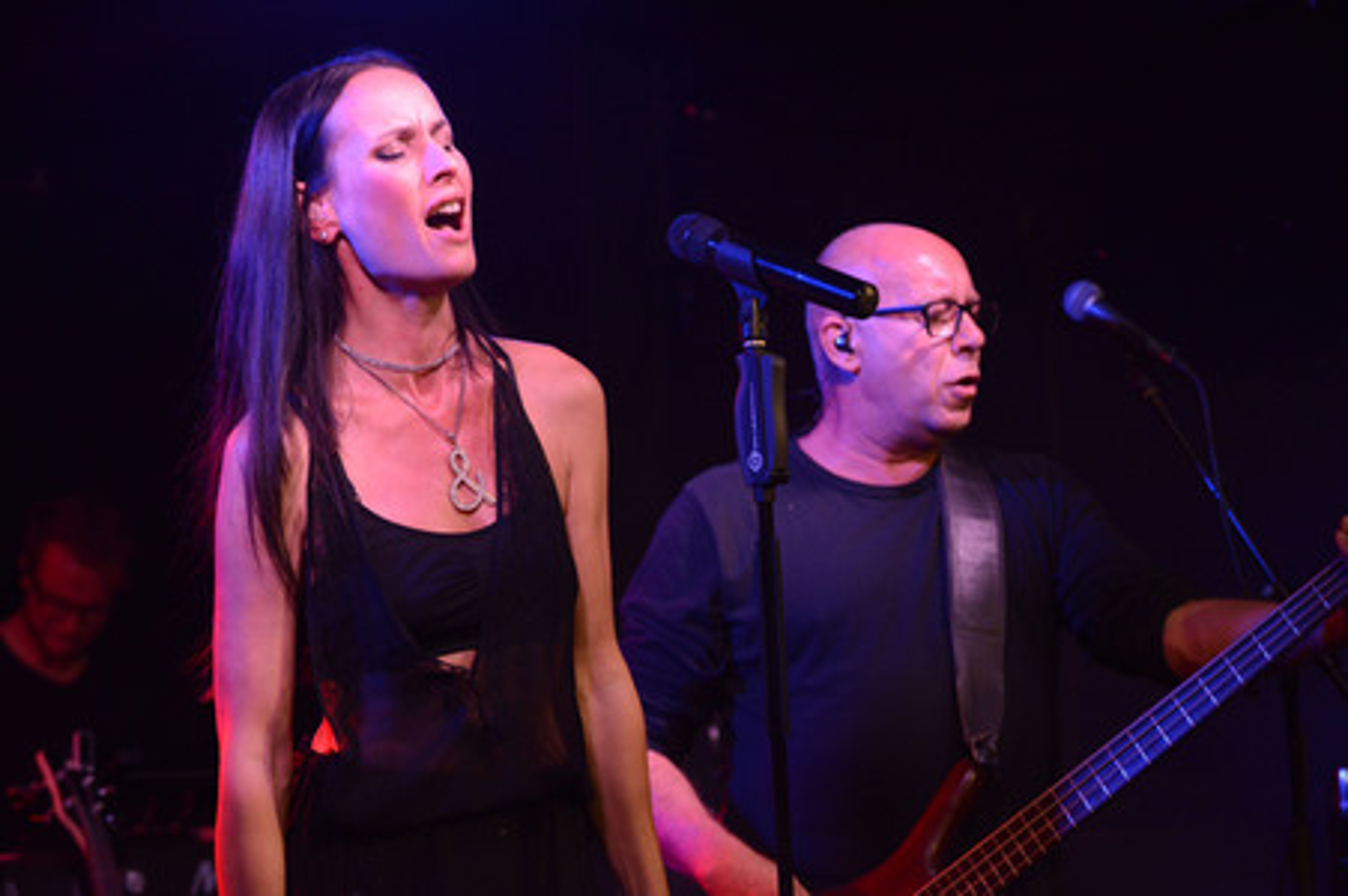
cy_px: 448
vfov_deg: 19.4
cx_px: 674
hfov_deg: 28.9
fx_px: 2619
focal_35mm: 70
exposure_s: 1/320
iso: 4000
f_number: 4
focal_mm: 70
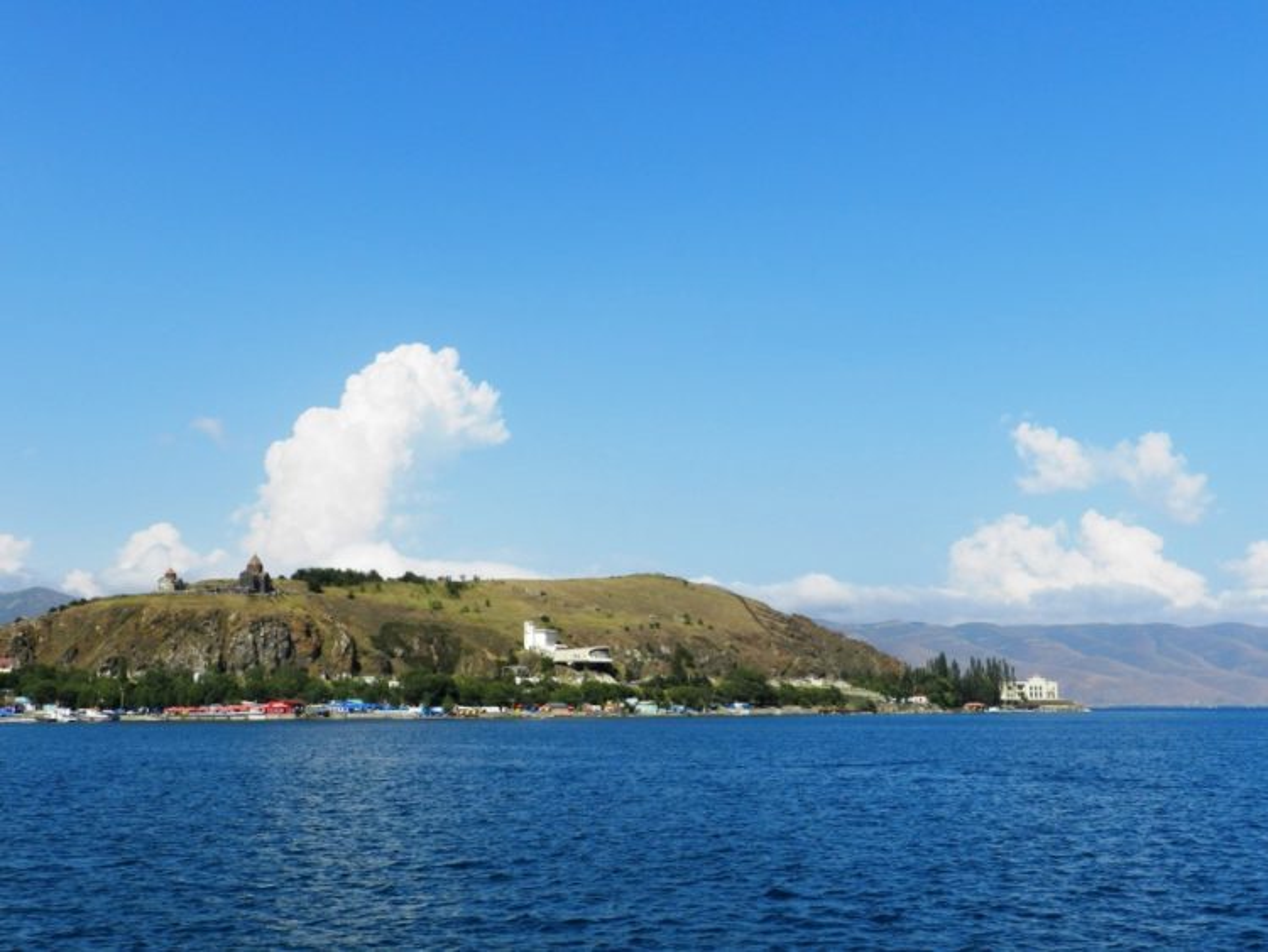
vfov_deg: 31.5
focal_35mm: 46
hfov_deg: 41.2
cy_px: 476
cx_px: 634
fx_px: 1686
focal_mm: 8.1
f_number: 5
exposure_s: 1/800
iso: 160
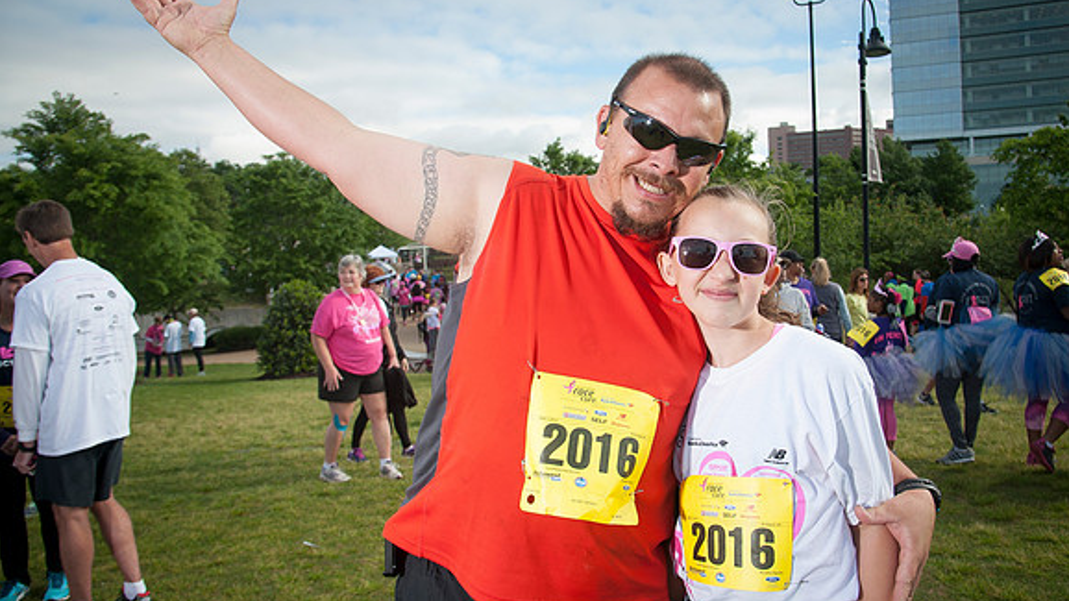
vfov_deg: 41.5
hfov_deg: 67.8
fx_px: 794
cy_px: 279
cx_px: 584
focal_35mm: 28
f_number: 6.3
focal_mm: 24
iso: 100
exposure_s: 1/250
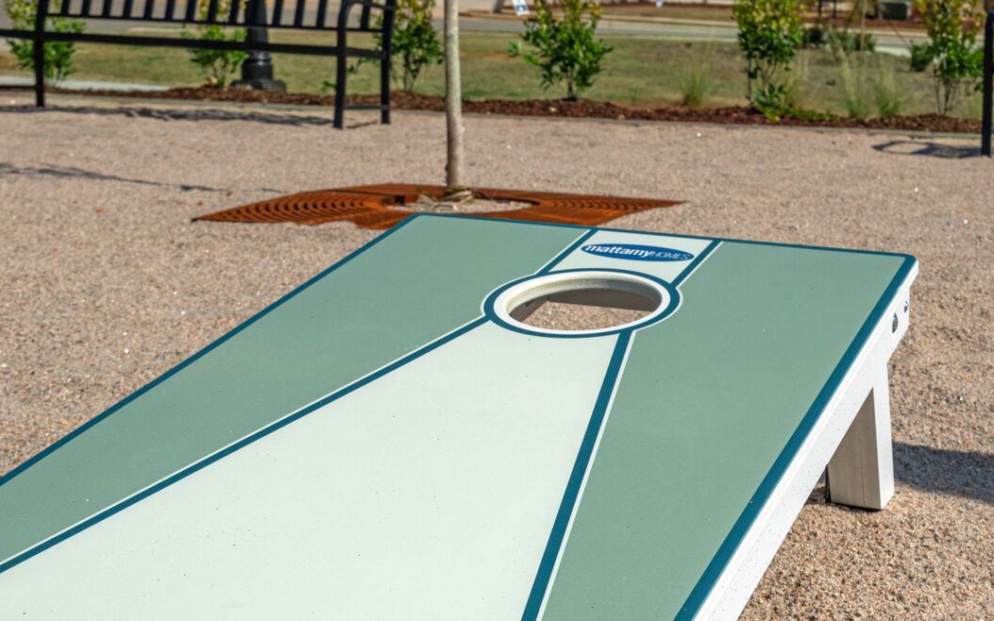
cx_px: 535
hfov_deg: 34.0
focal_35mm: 60
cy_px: 412
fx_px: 1625
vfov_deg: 21.6
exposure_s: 1/2500
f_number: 8
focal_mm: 31
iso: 400
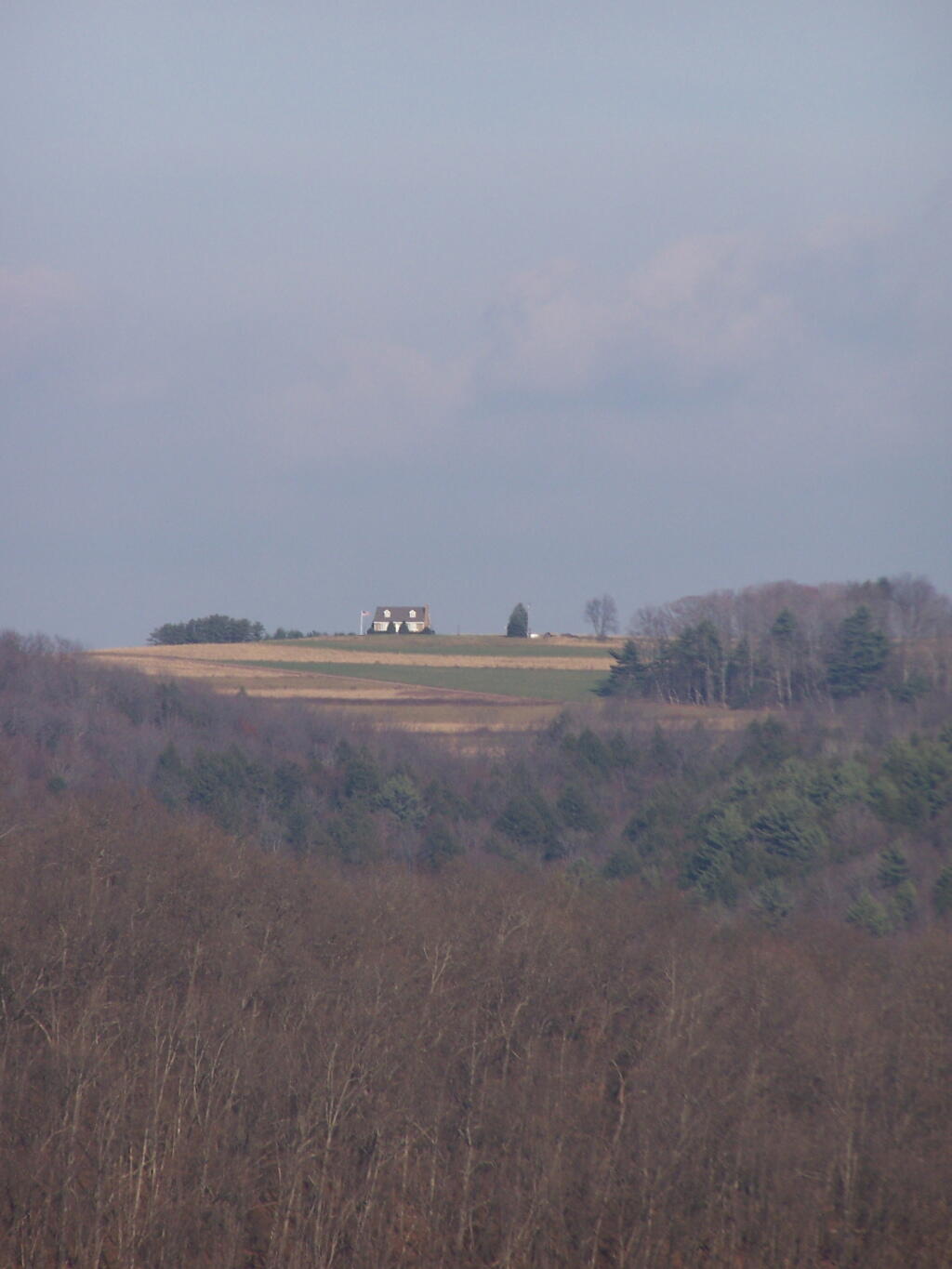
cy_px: 634
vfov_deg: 5.2
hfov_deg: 3.9
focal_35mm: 380
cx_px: 476
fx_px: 13932
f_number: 5
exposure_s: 1/800
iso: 100
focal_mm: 63
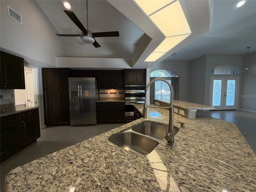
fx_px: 104
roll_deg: +0.6
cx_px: 128
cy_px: 96
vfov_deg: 85.7
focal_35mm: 14
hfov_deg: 102.1
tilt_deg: -3.4
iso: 200
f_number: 2.2
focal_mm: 2.22
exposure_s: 1/60
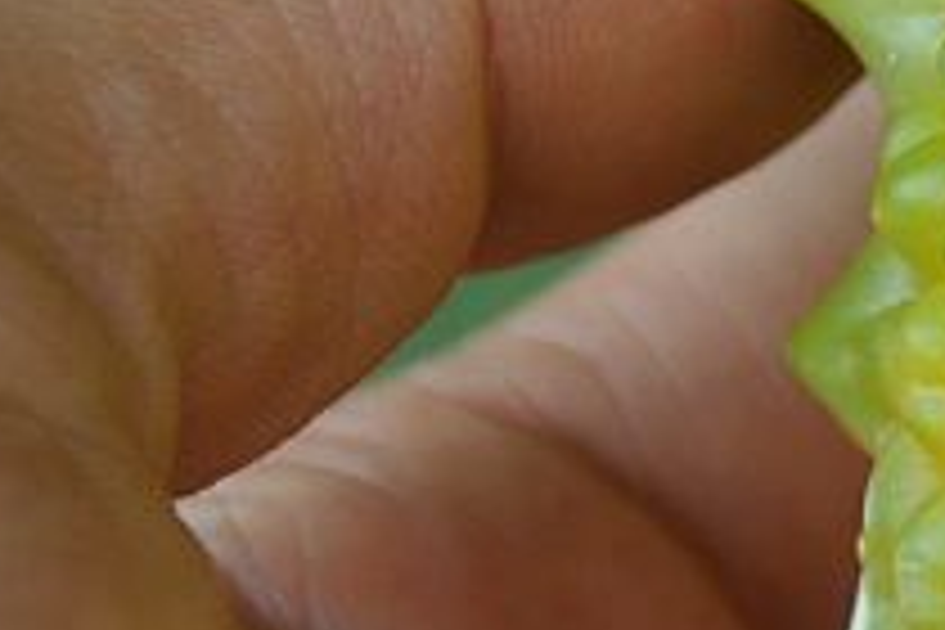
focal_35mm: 411
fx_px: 10788
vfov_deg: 3.3
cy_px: 515
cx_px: 1620
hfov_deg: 5.0
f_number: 4.8
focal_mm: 48
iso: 250
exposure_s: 1/80
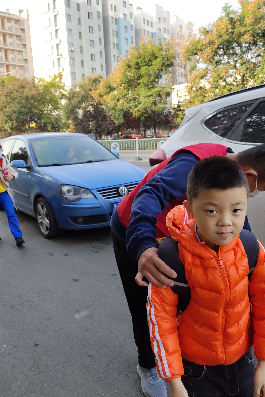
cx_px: 133
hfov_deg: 47.9
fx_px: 298
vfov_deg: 67.4
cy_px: 199
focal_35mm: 27
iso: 50
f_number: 1.8
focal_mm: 4.71
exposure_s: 1/588
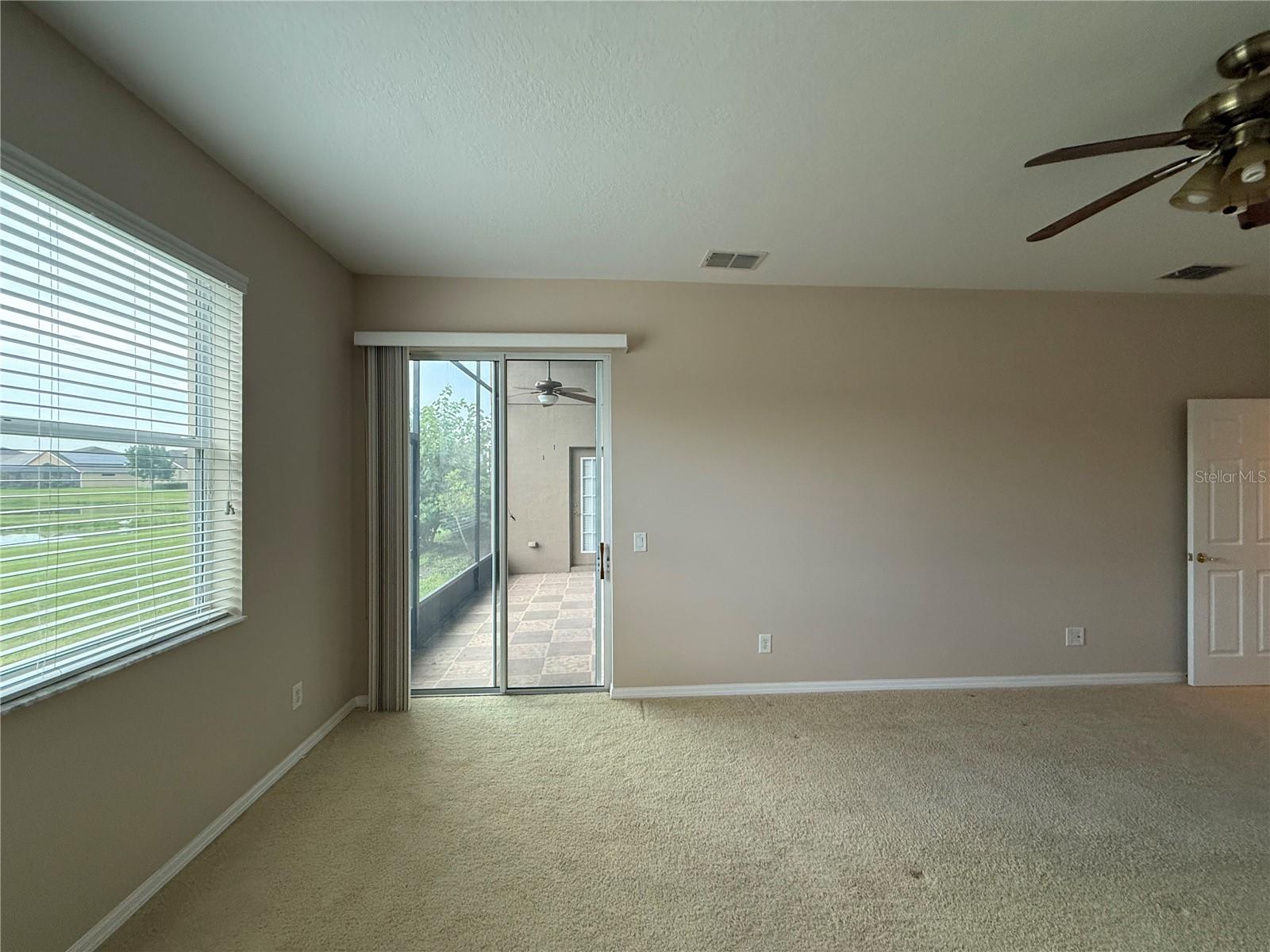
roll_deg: +0.2
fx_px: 514
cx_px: 635
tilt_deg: +0.8
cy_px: 476
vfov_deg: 85.7
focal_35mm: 14
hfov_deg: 102.1
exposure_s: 1/120
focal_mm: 2.22
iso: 320
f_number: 2.2
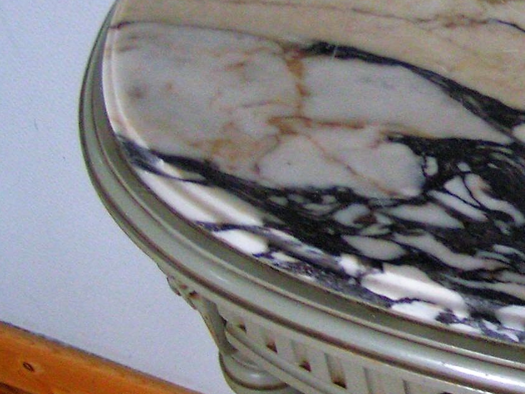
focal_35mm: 93
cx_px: 640
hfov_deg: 19.7
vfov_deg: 15.9
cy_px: 141
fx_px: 1411
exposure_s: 1/30
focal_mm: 5.8
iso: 200
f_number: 2.8
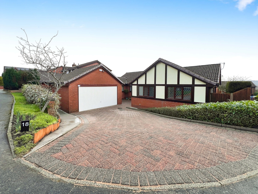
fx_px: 97
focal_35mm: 13
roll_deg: +0.0
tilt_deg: -5.4
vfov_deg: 89.9
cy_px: 97
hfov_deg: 106.2
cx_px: 129
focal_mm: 1.57
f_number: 1.8
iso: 32
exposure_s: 1/276
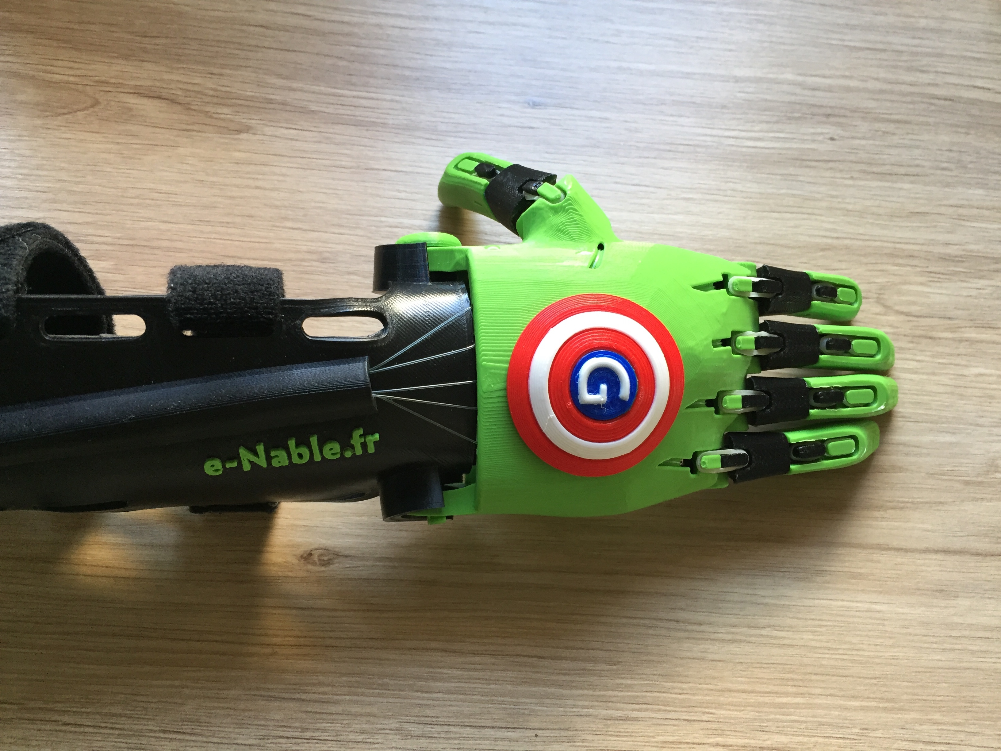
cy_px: 376
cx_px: 500
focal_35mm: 29
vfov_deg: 48.2
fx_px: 839
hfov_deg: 61.7
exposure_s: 1/33
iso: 64
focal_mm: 4.15
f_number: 2.2
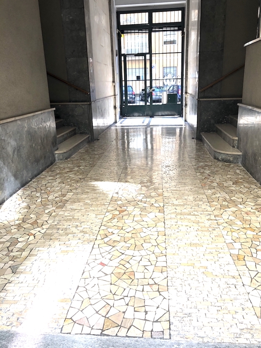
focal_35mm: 28
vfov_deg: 63.4
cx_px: 130
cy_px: 174
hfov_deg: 49.8
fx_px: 281
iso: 20
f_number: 1.8
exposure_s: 1/120
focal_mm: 3.99
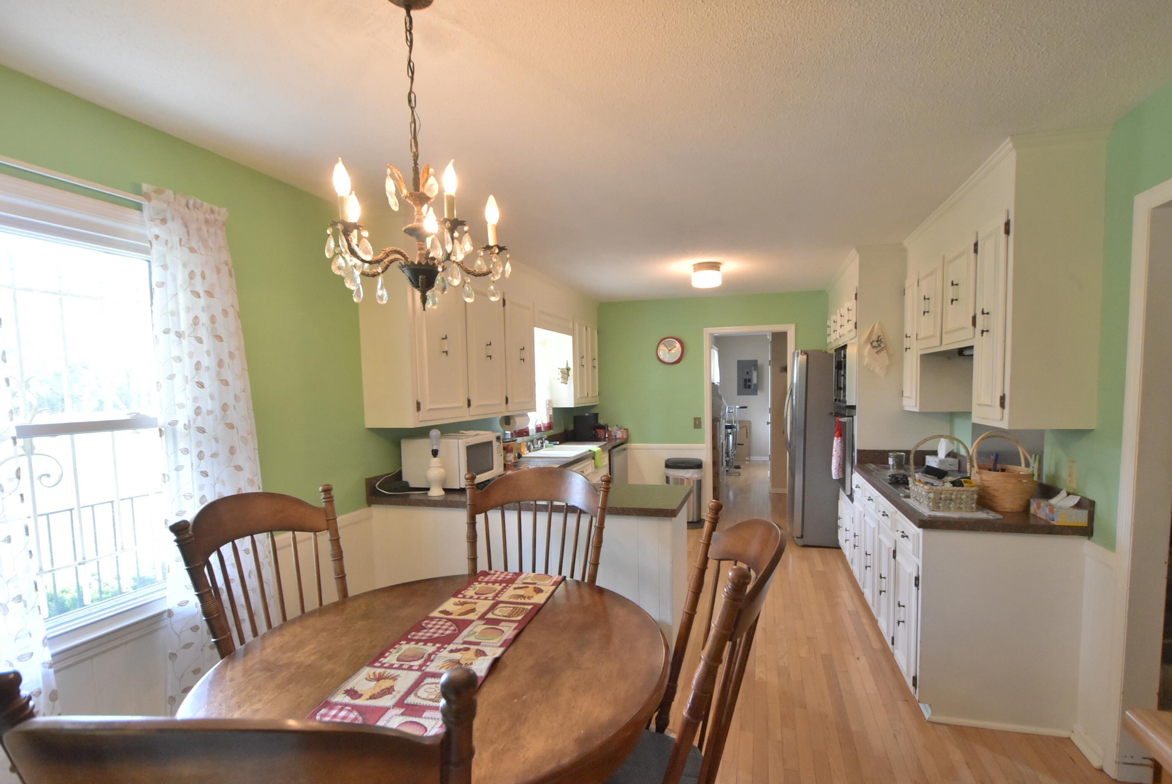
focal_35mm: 16
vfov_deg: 73.8
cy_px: 418
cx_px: 615
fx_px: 521
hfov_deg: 96.6
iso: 1600
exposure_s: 1/100
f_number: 3.5
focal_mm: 10
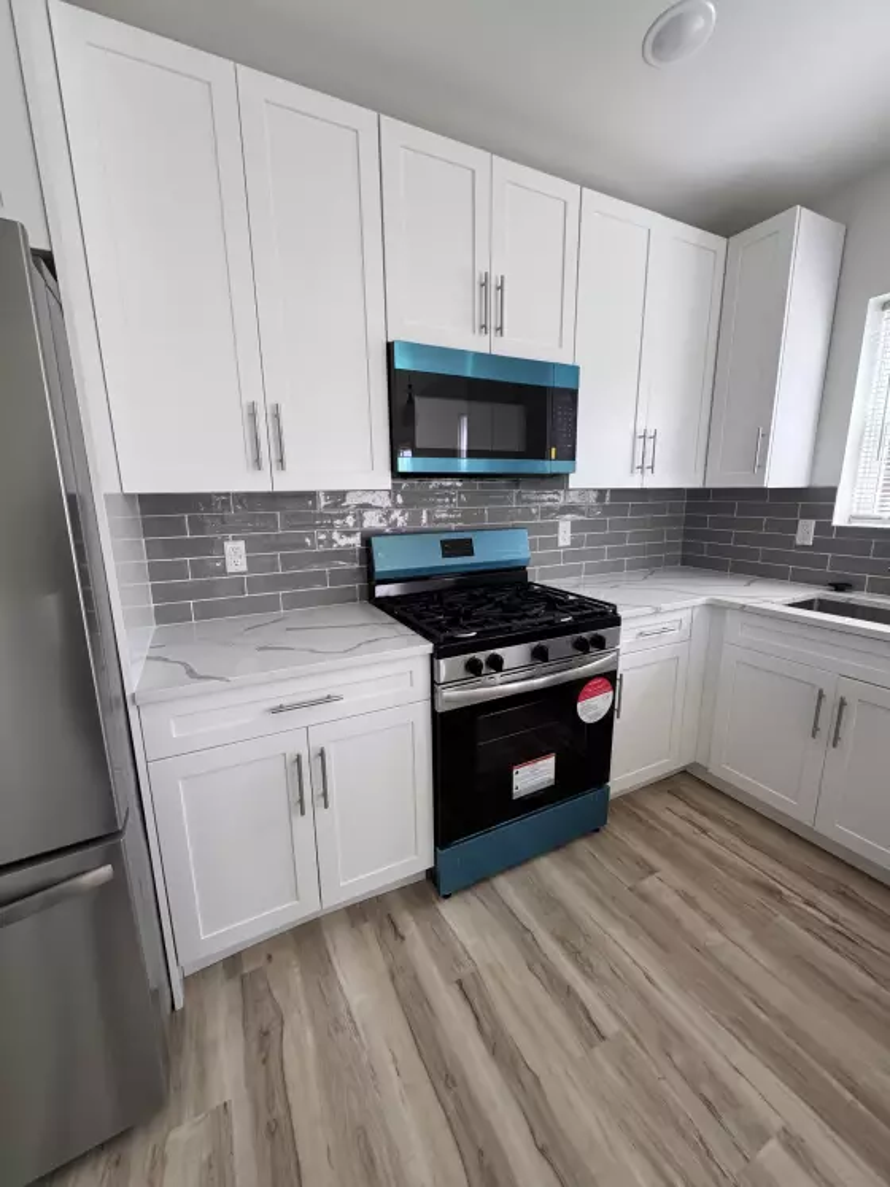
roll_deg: +0.5
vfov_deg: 102.1
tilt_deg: -12.0
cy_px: 594
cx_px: 445
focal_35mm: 14
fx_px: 480
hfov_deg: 85.7
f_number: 2.2
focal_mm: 2.22
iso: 64
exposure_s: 1/99
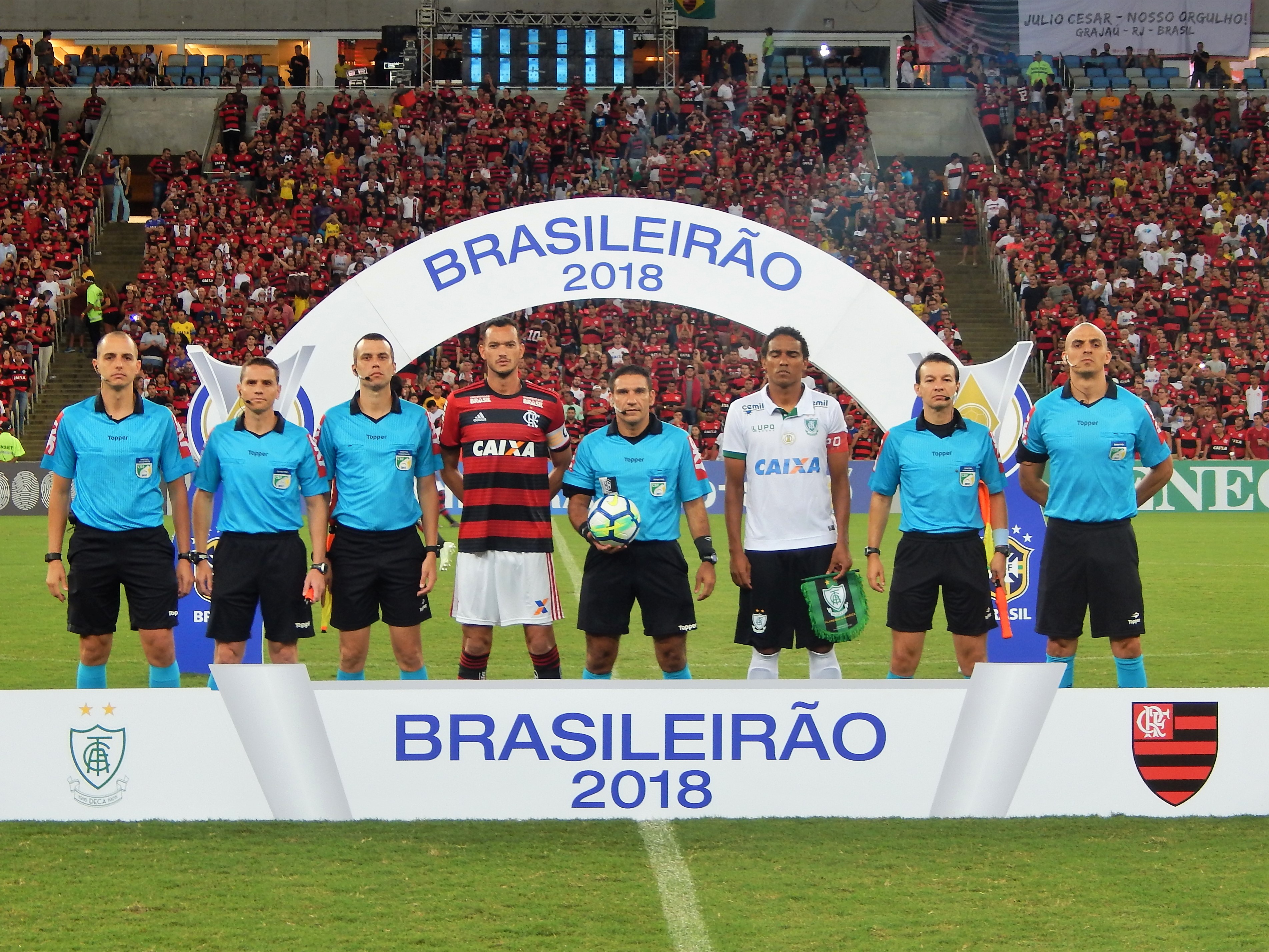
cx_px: 634
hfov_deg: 21.1
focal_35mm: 93
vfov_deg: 15.9
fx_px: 3410
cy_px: 476
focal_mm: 16.6
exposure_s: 1/40
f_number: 4.4
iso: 125
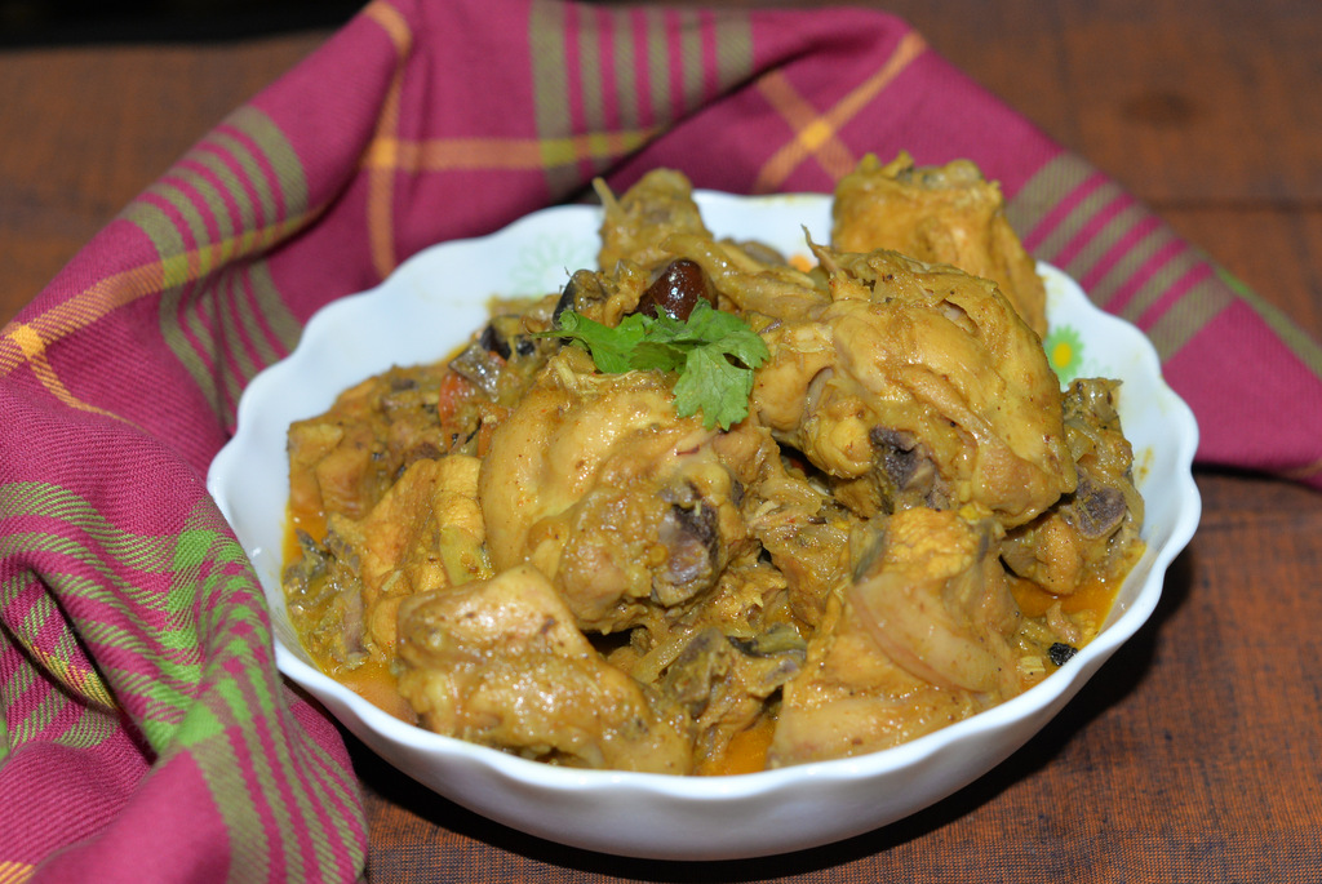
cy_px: 442
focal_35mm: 50
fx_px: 1838
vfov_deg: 27.1
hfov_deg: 39.6
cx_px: 661
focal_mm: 50
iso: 800
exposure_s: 1/60
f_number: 5
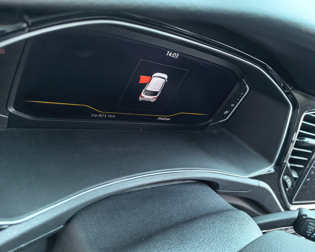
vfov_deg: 54.9
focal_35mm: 26
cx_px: 165
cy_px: 124
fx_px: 242
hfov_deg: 66.0
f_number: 2
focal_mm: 6.98
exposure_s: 1/333
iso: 160
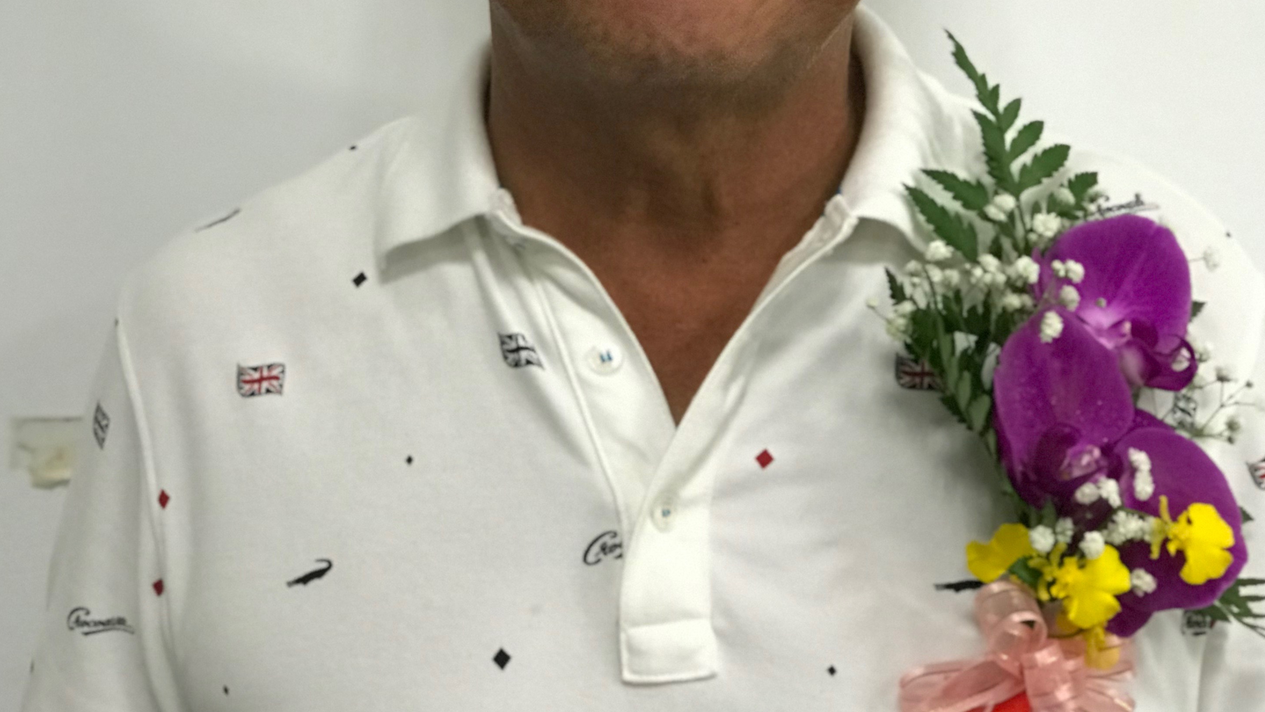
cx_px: 626
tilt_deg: -7.6
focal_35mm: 86
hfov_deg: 24.7
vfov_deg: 13.9
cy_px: 51
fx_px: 2885
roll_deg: +2.4
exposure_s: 1/60
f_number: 2.8
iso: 320
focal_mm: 6.6
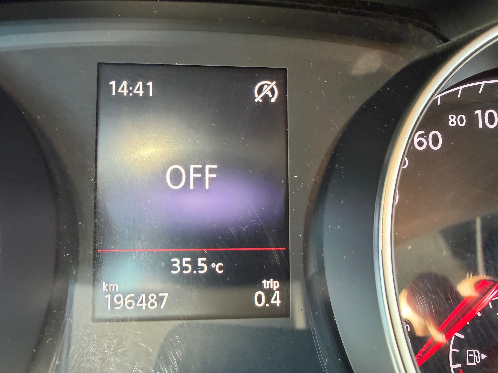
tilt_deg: -23.0
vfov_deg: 56.8
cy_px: 186
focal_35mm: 24
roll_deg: +0.1
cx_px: 249
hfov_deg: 71.6
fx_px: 345
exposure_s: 1/62
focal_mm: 2.22
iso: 320
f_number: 2.2
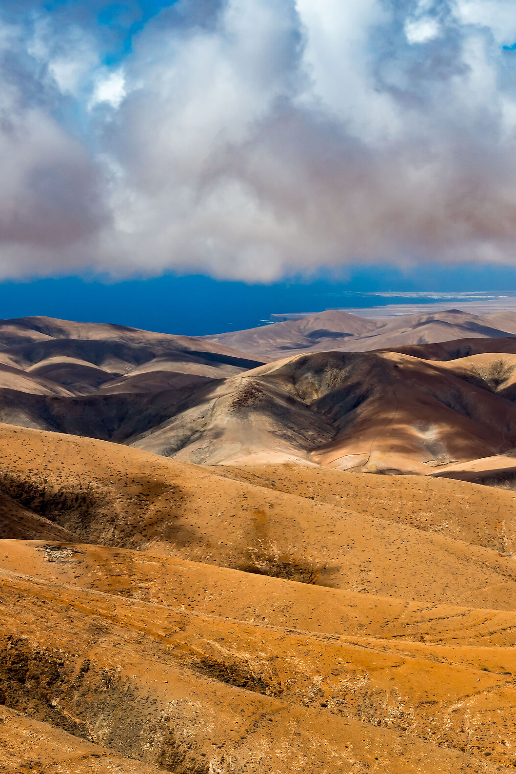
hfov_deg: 11.6
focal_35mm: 118
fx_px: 2536
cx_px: 442
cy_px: 387
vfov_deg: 17.3
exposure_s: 1/200
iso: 100
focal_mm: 52
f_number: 11
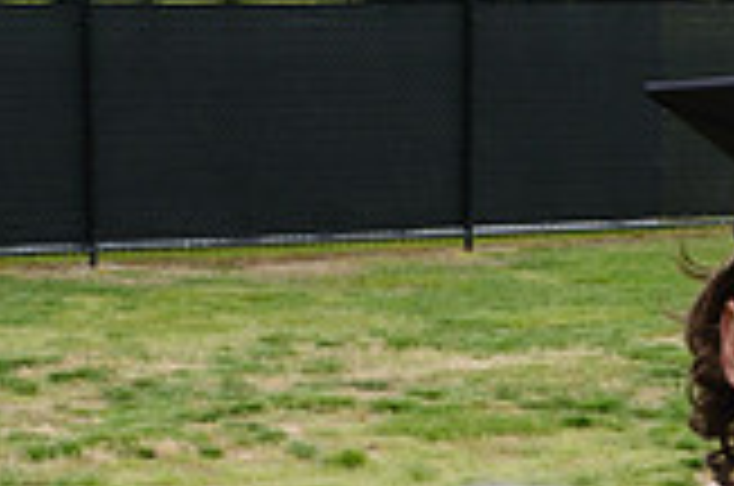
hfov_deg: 11.1
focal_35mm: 182
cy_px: 794
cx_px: 829
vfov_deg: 7.4
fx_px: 3703
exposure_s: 1/250
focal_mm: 34.2
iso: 400
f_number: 10
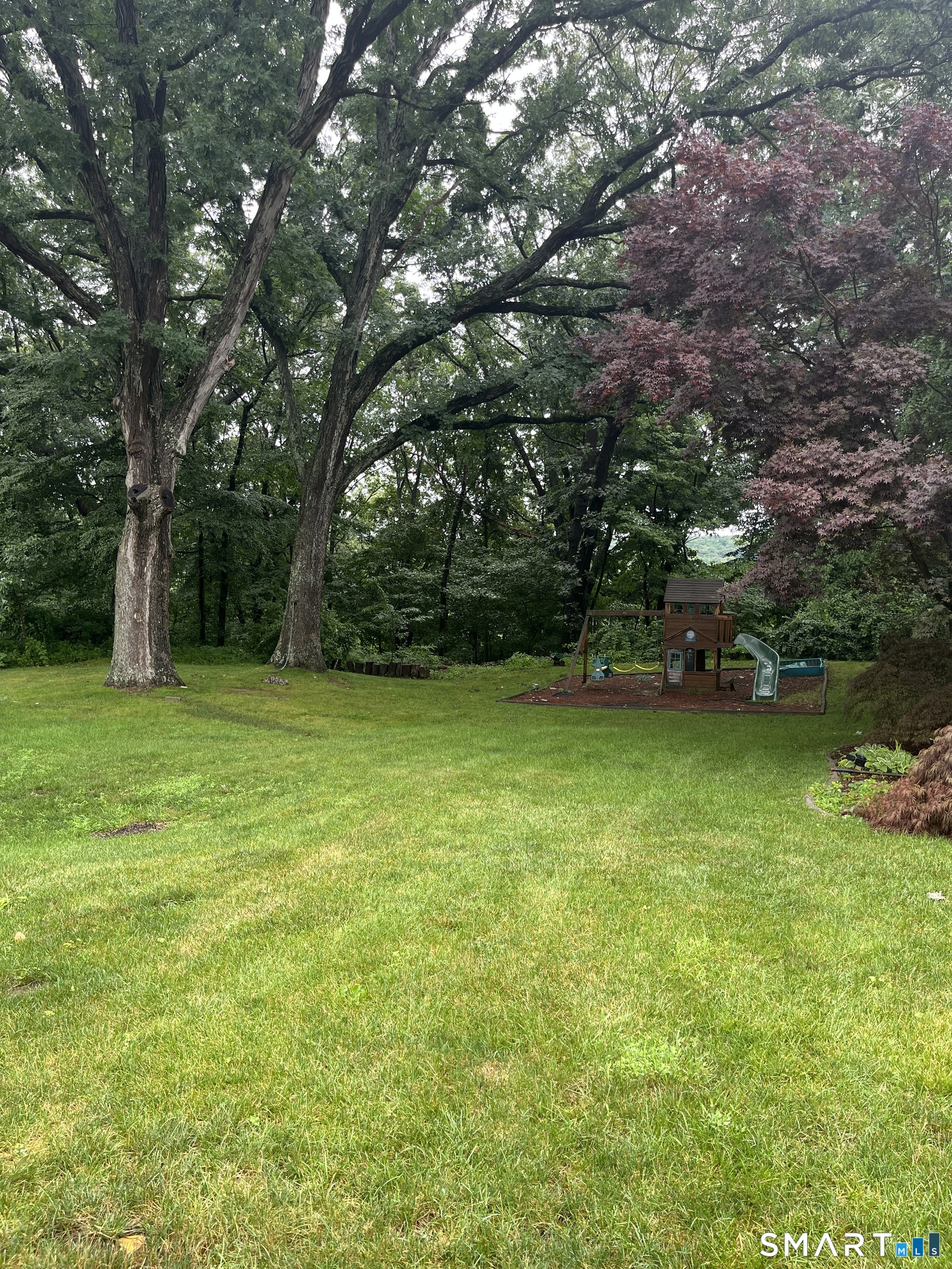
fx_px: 953
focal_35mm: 26
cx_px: 476
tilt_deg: -5.6
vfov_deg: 67.3
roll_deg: +0.5
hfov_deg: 53.1
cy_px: 634
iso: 64
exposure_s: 1/122
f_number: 1.6
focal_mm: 5.1
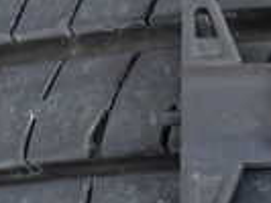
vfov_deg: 8.0
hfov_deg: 10.4
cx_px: 361
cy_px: 47
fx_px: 1450
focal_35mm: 185
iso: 640
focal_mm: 7.31
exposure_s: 1/40
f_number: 2.8
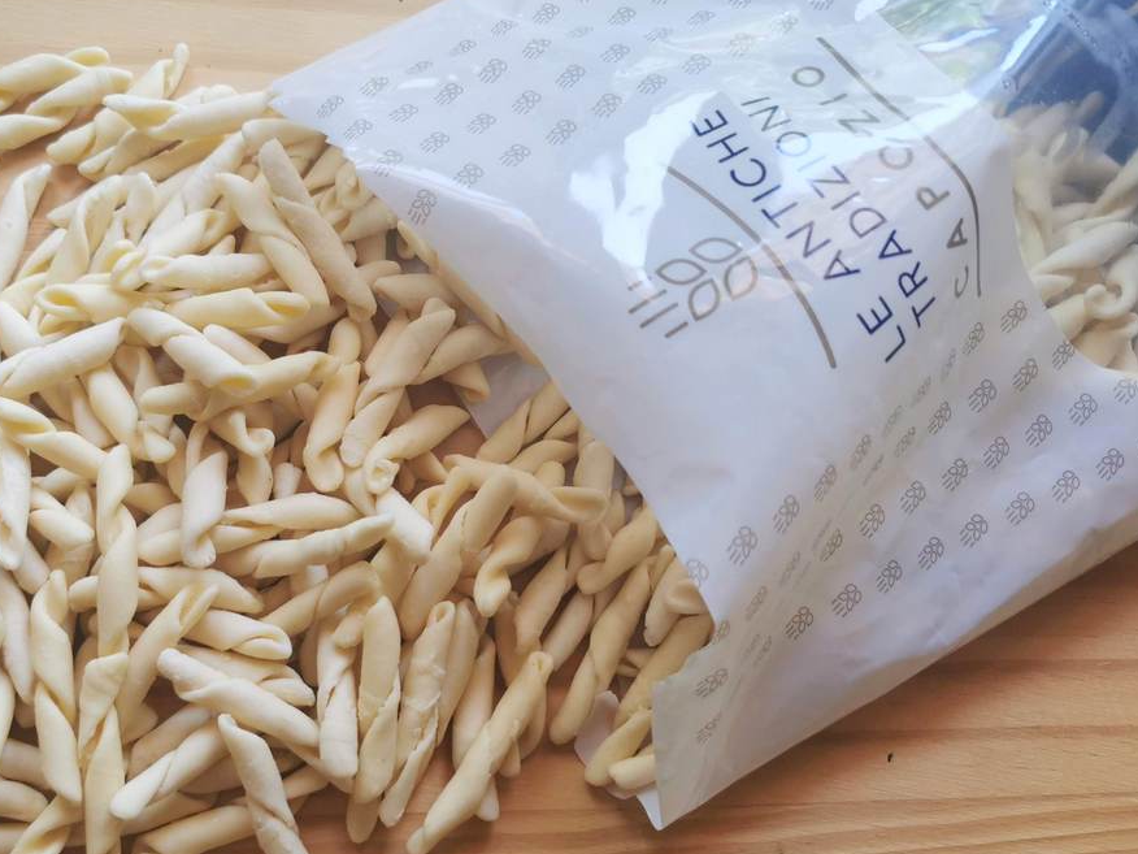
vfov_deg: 38.5
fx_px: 1216
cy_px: 512
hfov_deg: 49.2
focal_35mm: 37
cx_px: 366
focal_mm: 5.56
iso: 64
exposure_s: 1/100
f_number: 1.6
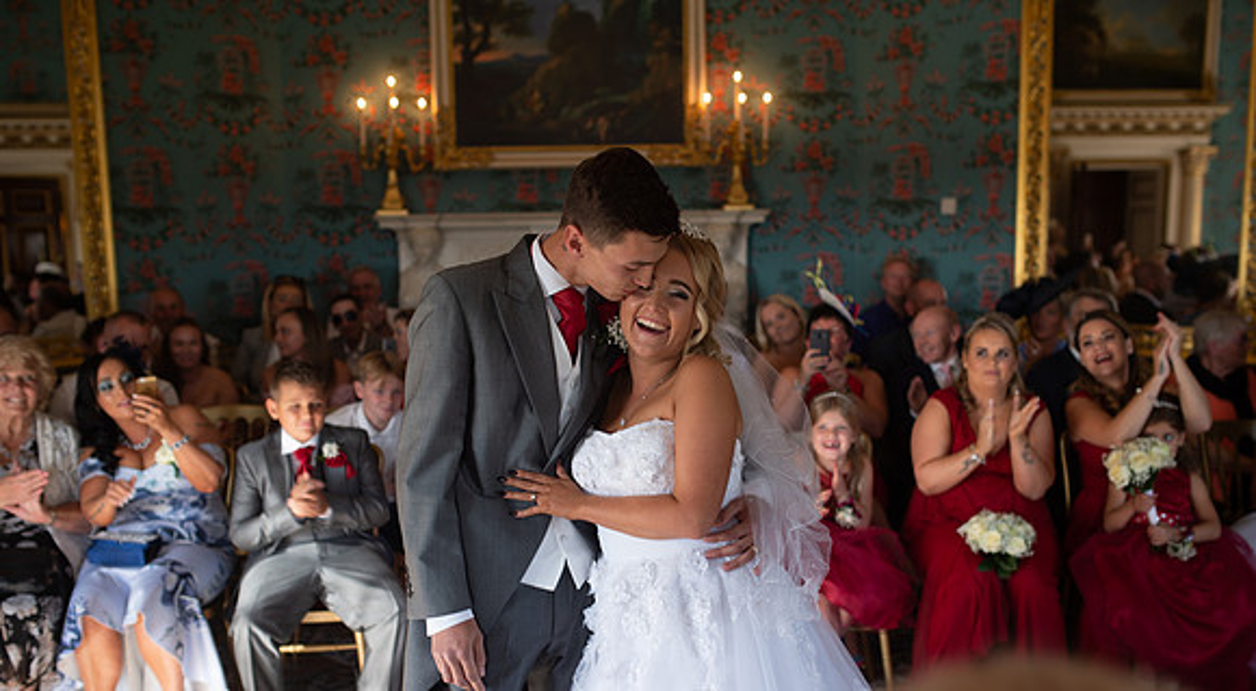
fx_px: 1281
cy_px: 410
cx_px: 654
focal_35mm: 39
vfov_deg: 30.1
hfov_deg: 52.2
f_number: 2.5
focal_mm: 35
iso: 100
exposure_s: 1/100
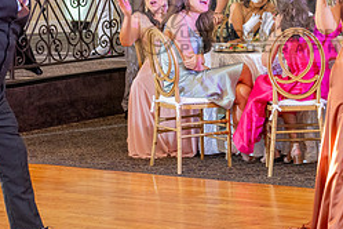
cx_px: 345
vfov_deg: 10.5
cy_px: 93
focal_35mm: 130
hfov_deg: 15.5
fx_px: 1239
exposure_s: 1/80
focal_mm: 45
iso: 800
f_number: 4
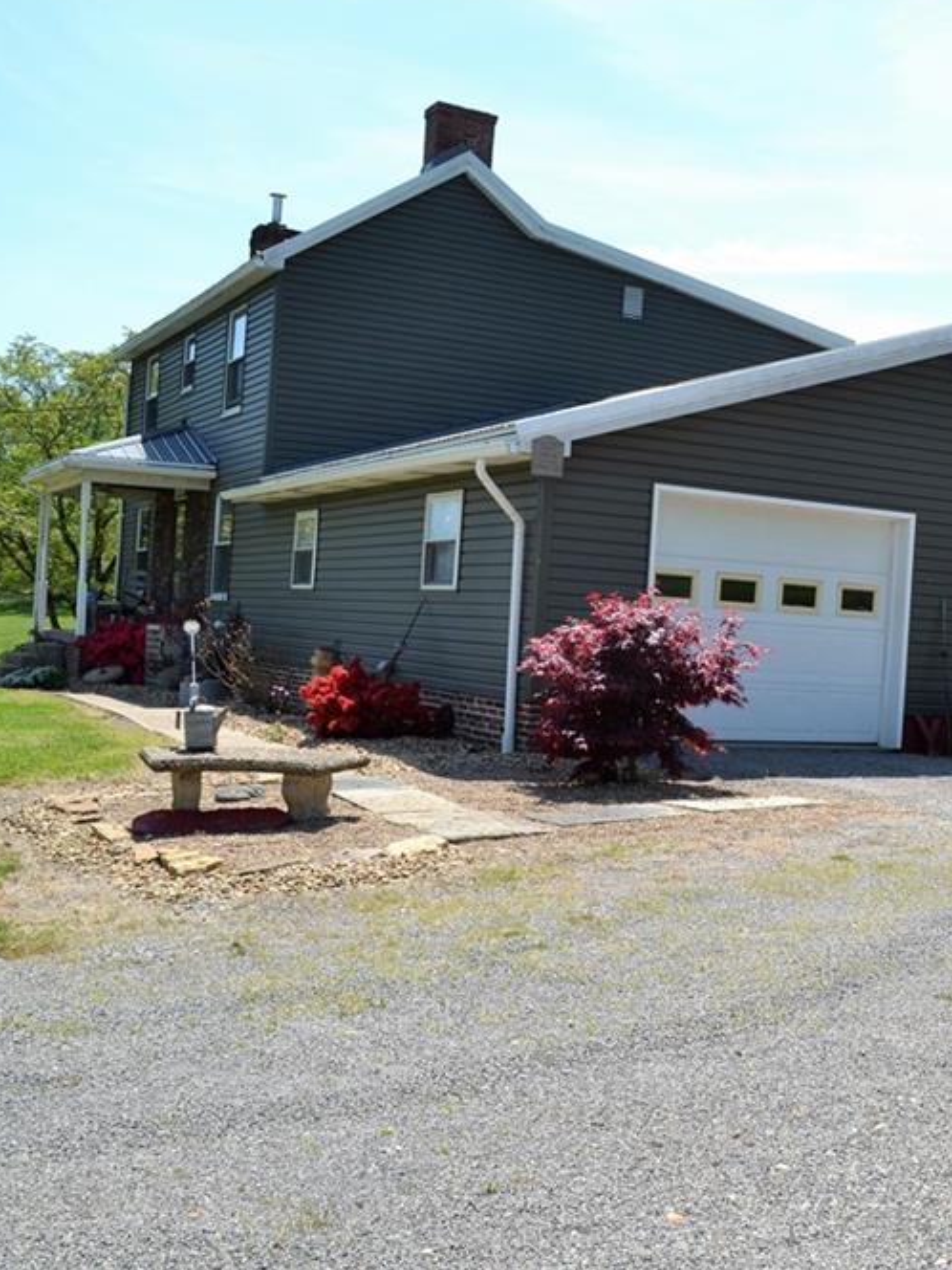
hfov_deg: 35.1
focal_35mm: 40
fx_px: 1467
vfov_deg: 46.8
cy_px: 625
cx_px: 725
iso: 100
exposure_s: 1/250
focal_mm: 18
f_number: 7.1
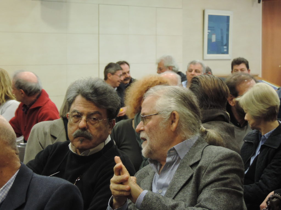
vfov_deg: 12.3
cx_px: 140
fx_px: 974
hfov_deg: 16.4
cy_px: 105
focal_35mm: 120
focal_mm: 21.4
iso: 720
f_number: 4.2
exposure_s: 1/25
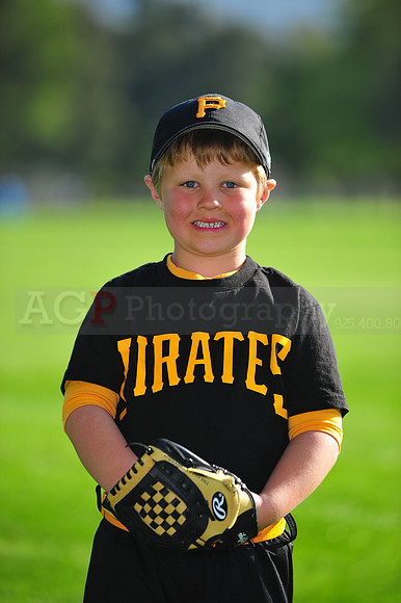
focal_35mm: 200
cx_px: 200
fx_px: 3345
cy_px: 302
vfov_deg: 10.3
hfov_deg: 6.9
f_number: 4
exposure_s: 1/1000
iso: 200
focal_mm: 200
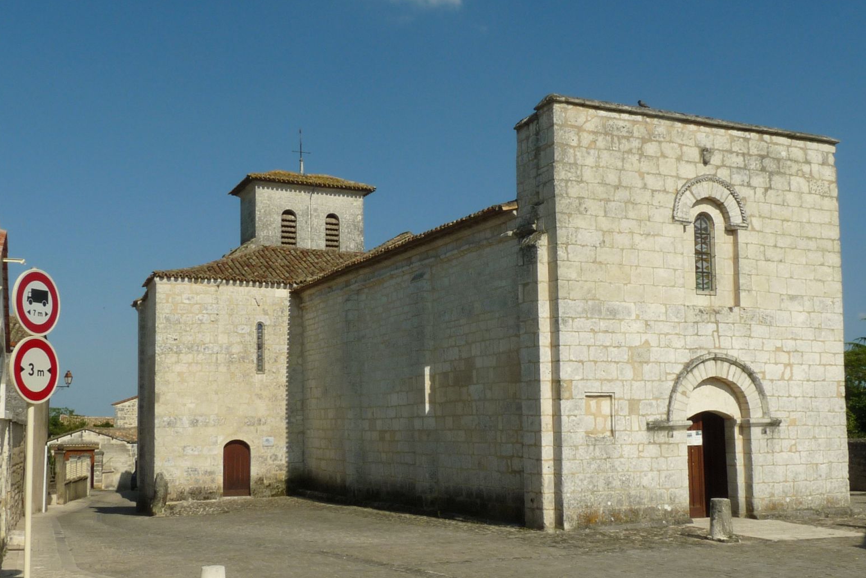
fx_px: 986
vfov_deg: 32.6
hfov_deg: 47.4
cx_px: 444
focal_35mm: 41
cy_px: 326
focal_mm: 4.8
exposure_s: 1/400
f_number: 8
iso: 100
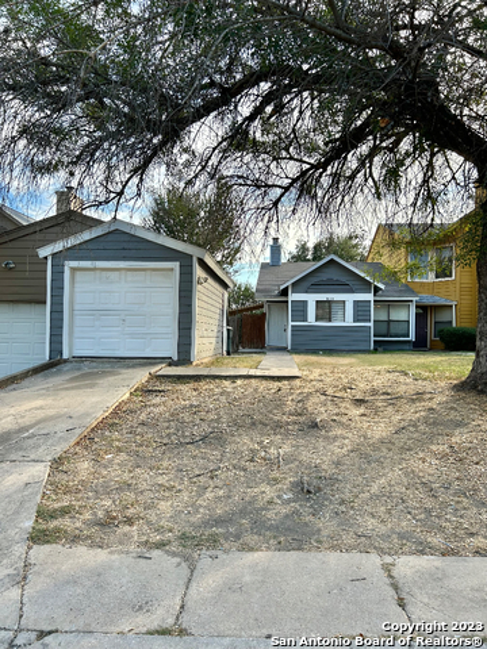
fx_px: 488
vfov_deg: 67.3
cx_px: 244
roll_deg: -1.3
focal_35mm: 26
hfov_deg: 53.1
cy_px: 324
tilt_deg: +1.3
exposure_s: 1/853
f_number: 1.5
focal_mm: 5.7
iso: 50
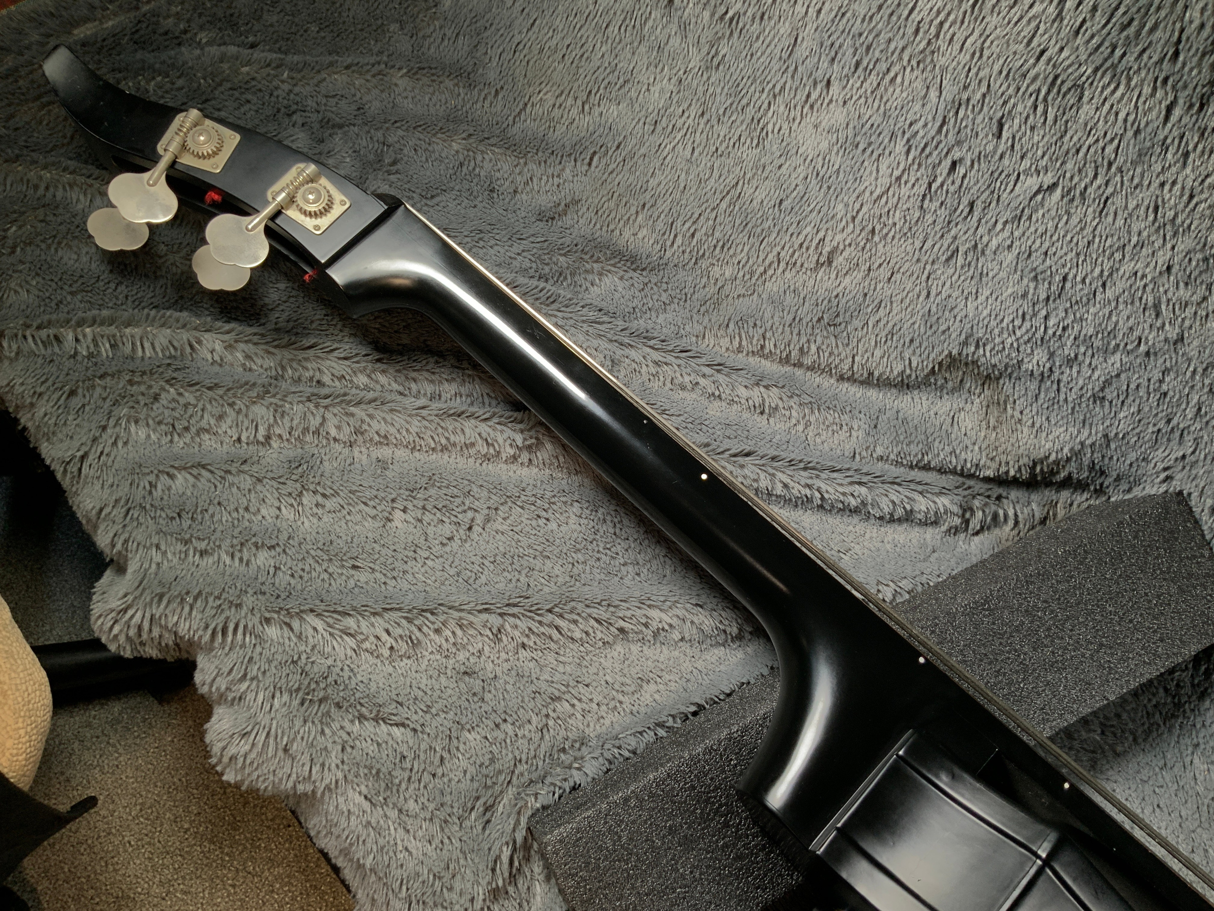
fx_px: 1017
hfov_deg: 61.7
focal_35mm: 29
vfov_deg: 48.2
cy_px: 456
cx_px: 607
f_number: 1.8
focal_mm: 3
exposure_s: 1/104
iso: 40
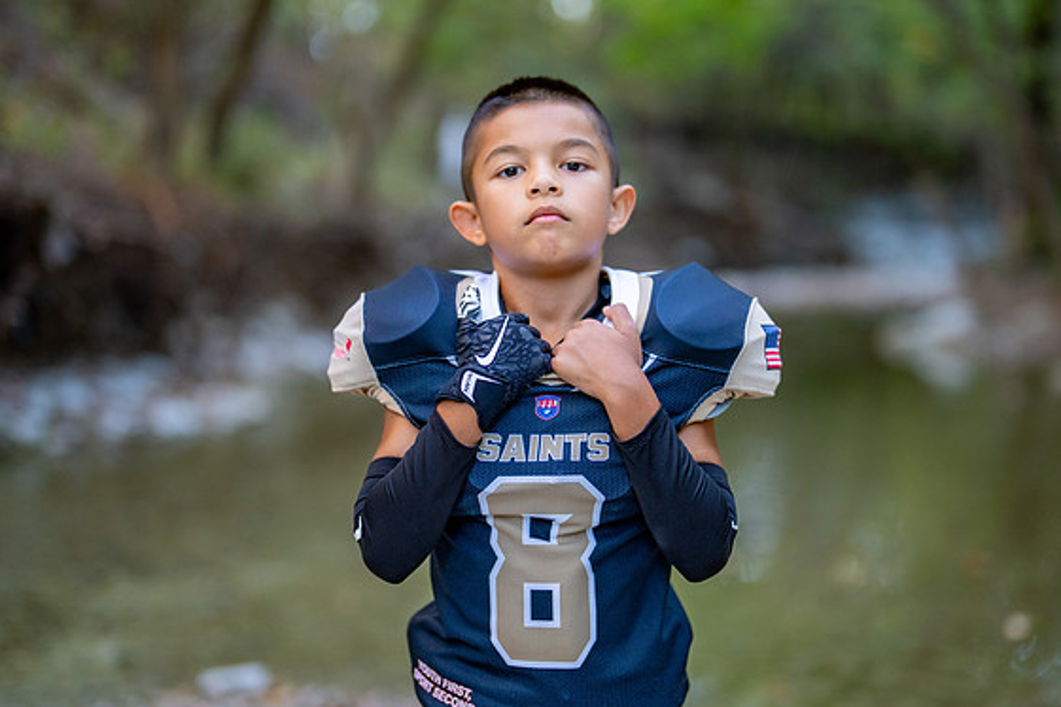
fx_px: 1886
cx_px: 584
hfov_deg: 31.4
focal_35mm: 64
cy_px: 344
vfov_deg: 21.2
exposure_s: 1/500
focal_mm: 50
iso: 500
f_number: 1.2
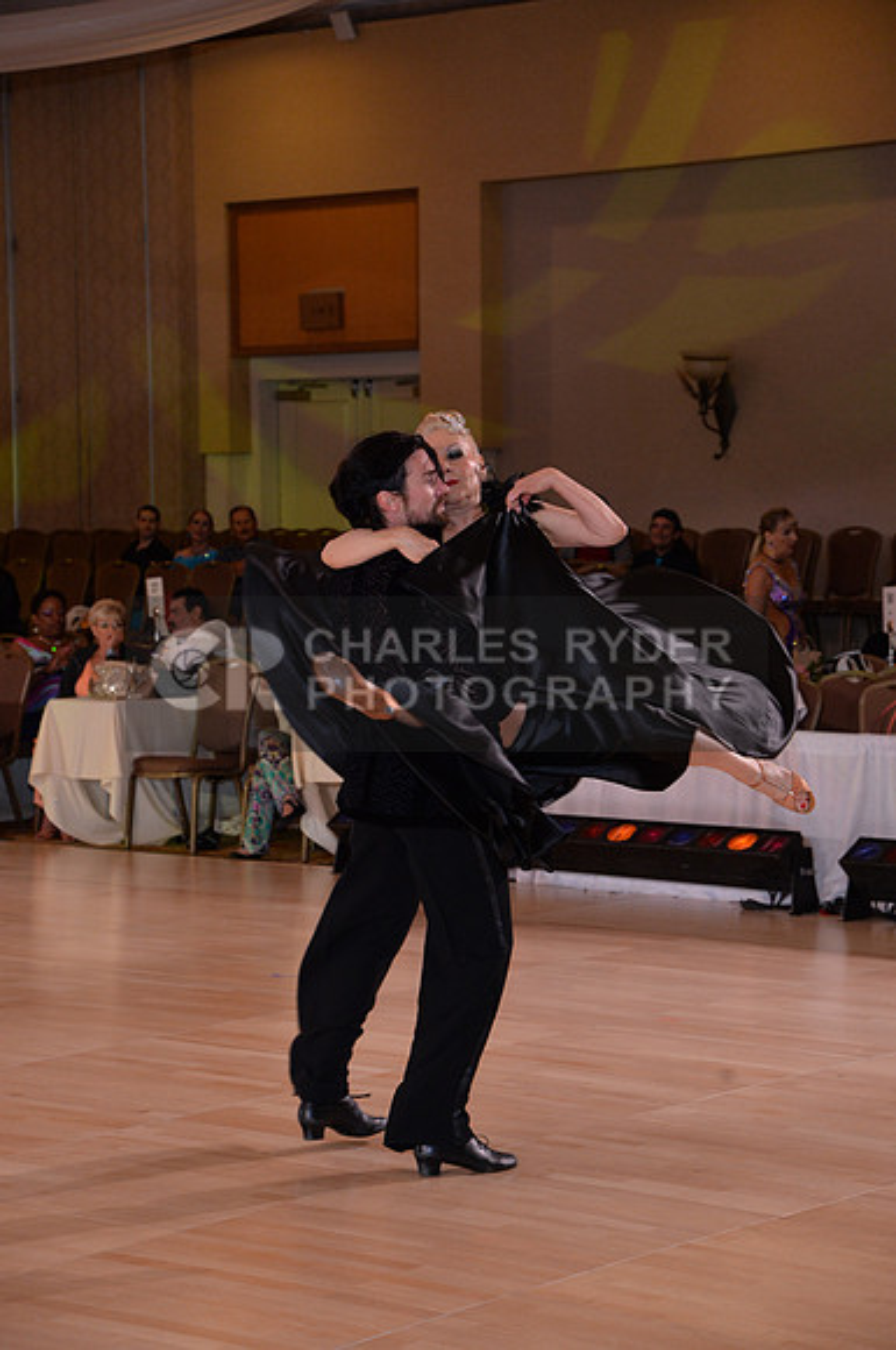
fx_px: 3445
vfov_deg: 22.2
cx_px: 448
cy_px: 675
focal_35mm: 92
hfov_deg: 14.8
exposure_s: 1/250
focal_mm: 92
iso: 2000
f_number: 5.6
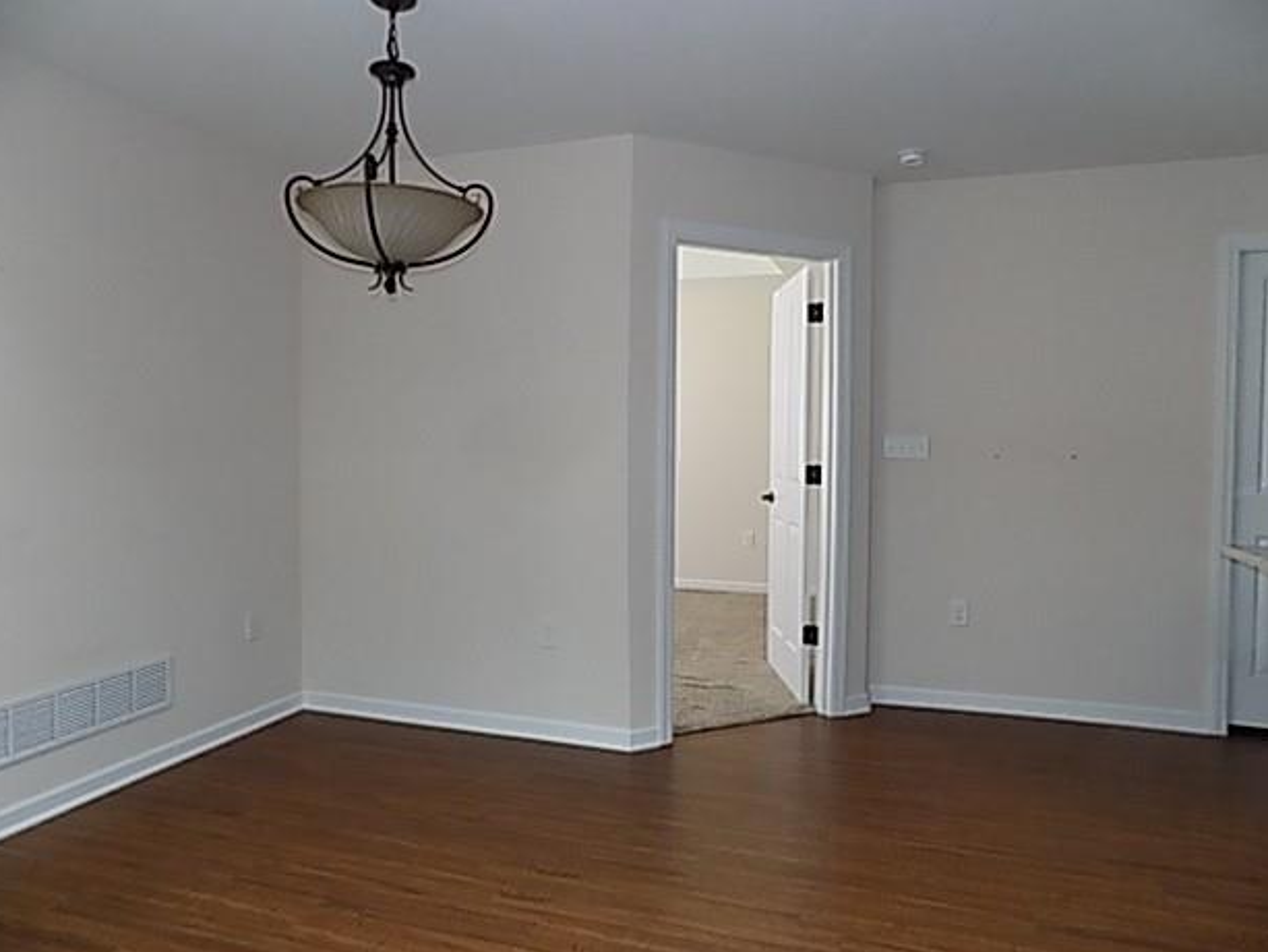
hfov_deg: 71.6
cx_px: 616
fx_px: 879
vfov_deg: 56.8
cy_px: 462
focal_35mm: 24
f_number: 3.1
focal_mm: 4
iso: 400
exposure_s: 1/30
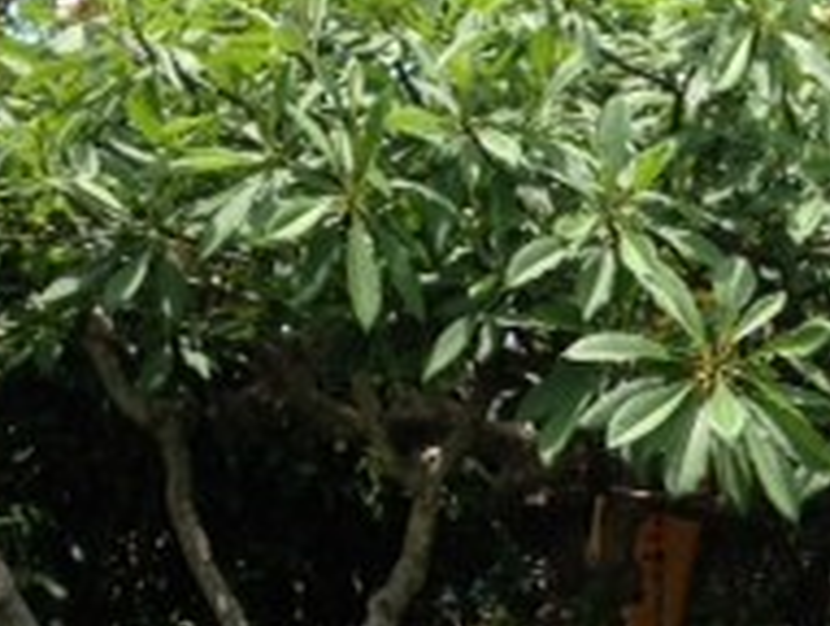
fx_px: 2811
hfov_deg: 16.5
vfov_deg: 12.5
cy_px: 700
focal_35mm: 117
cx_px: 769
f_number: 2.4
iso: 50
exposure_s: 1/717
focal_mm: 4.28
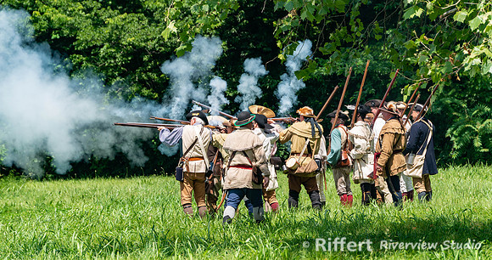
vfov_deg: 4.5
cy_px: 173
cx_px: 260
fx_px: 3323
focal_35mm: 259
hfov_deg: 8.5
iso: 400
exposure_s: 1/500
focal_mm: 230
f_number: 9
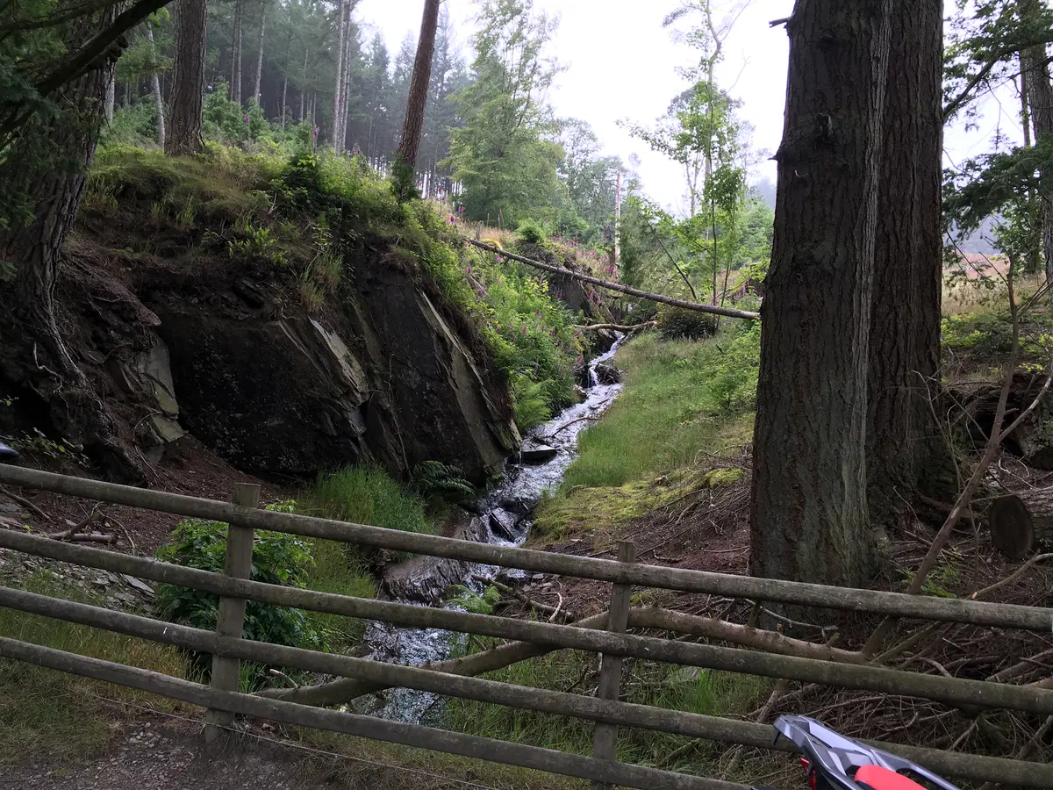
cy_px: 395
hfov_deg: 61.7
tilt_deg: +5.9
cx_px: 526
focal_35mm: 29
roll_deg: -6.0
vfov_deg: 48.2
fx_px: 882
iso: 25
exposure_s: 1/242
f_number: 2.2
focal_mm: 4.15
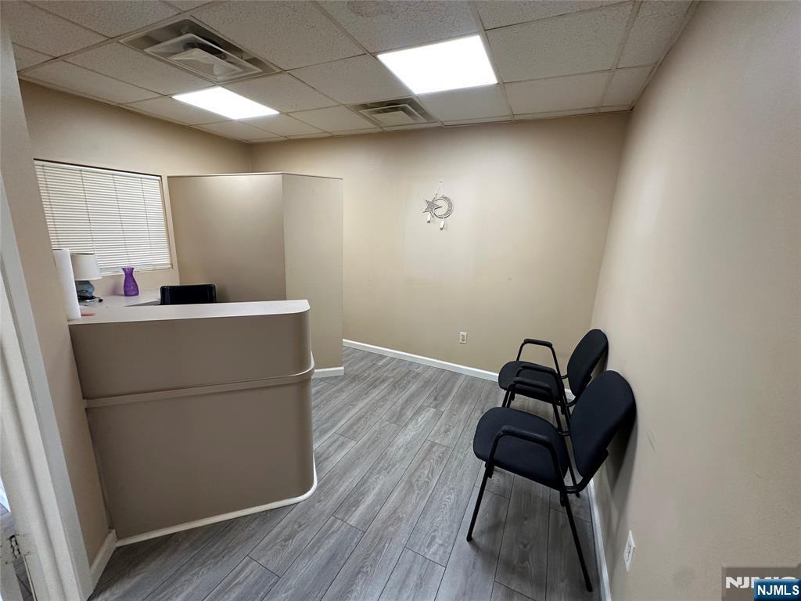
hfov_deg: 102.1
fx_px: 324
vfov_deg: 85.7
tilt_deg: -11.9
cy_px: 300
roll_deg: -2.2
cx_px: 400
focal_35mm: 14
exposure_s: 1/120
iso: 200
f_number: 2.2
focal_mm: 2.22
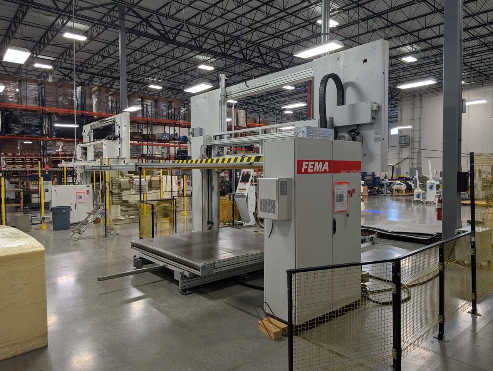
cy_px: 186
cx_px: 246
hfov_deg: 71.5
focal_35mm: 24
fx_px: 342
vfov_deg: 56.9
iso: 68
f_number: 1.7
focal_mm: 6.9
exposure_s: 1/60
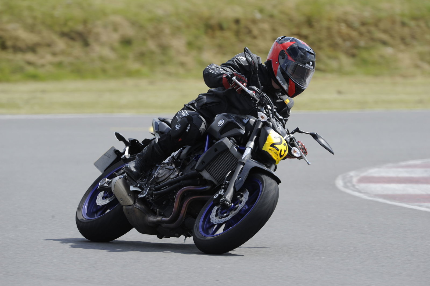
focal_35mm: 500
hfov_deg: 4.1
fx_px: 5967
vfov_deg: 2.7
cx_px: 215
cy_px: 143
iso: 200
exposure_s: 1/400
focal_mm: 500
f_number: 8
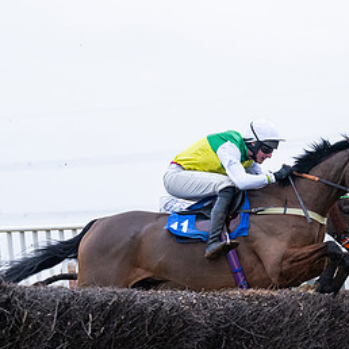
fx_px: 2726
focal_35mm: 239
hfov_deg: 7.3
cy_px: 316
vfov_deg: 7.3
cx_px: 310
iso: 1250
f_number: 3.5
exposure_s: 1/1600
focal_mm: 95
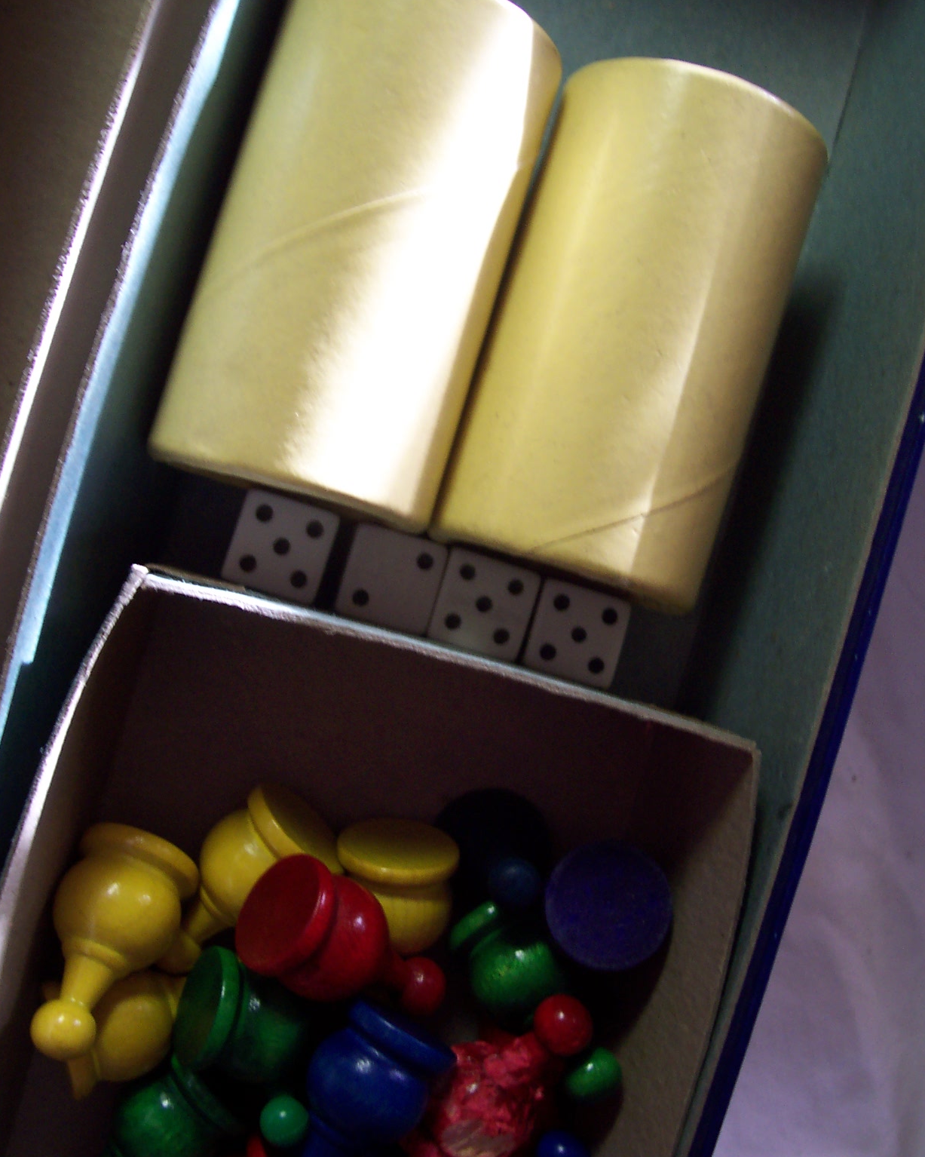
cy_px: 597
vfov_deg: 46.8
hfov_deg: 38.2
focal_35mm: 39
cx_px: 460
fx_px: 1335
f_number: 2.8
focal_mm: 5.6
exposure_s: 1/45
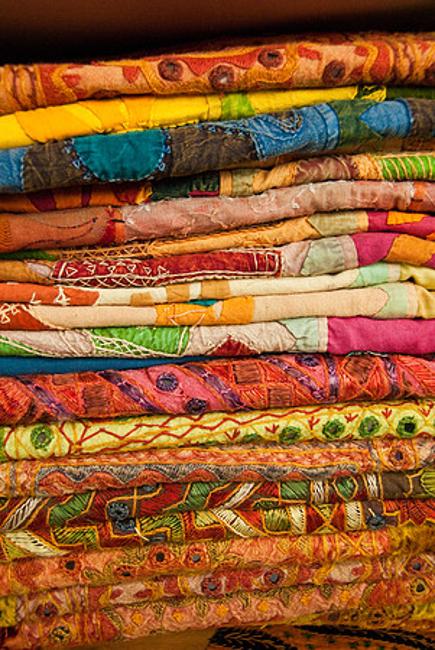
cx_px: 218
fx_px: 841
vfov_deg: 42.3
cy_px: 325
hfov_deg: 29.0
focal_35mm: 46
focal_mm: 31
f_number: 4
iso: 800
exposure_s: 1/40
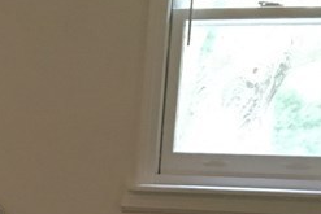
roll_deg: -0.4
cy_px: 379
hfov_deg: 15.4
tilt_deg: -14.6
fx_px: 1115
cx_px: -130
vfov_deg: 10.4
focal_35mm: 125
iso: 200
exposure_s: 1/17
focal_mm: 4.15
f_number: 2.2
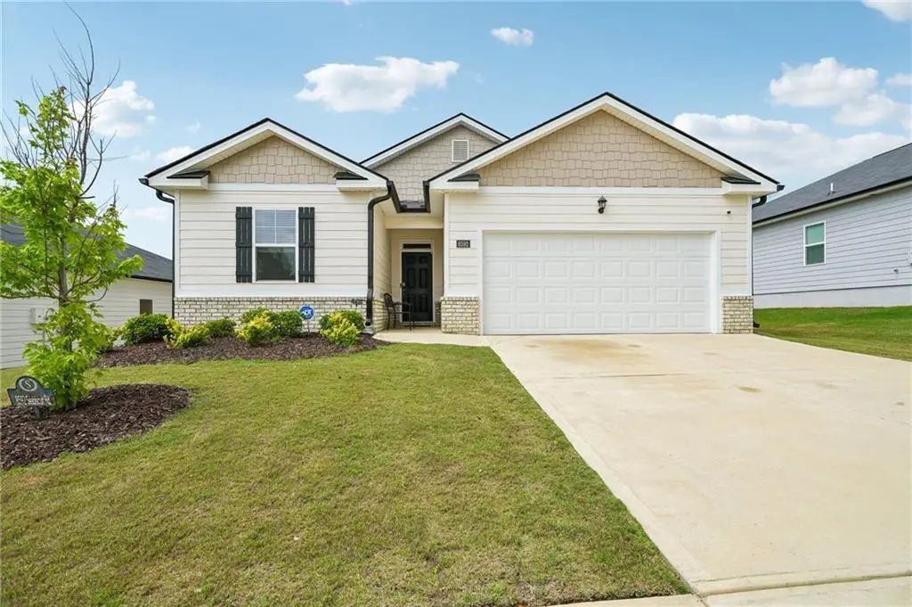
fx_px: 405
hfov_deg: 96.8
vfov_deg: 73.7
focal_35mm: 16
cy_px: 304
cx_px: 456
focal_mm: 16
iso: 100
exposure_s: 1/125
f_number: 8
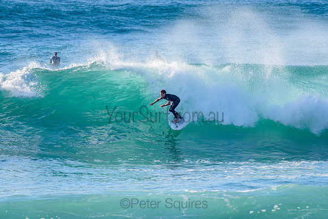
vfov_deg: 2.2
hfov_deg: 3.4
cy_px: 95
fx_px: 5588
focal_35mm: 613
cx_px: 172
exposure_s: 1/2000
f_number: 5.6
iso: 280
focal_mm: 500
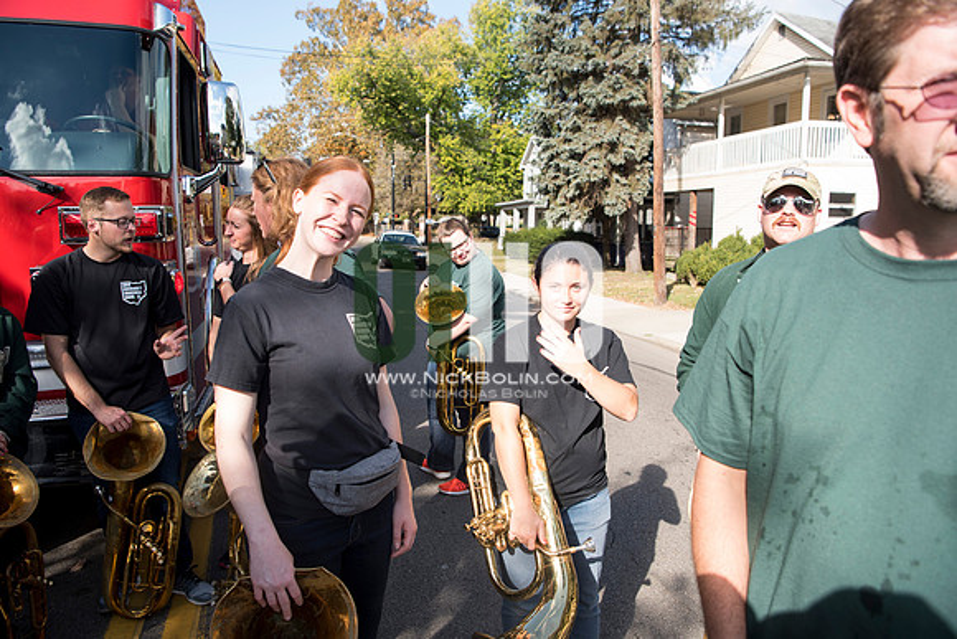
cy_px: 320
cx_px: 478
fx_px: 638
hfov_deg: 73.7
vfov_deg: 53.2
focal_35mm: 24
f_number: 4.5
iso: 250
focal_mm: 24
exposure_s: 1/640
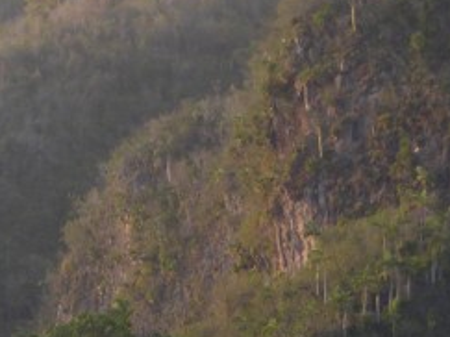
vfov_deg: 2.5
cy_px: 359
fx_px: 7679
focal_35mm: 591
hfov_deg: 3.3
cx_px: -433
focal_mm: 34.7
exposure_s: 1/84.9
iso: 50
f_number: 3.8
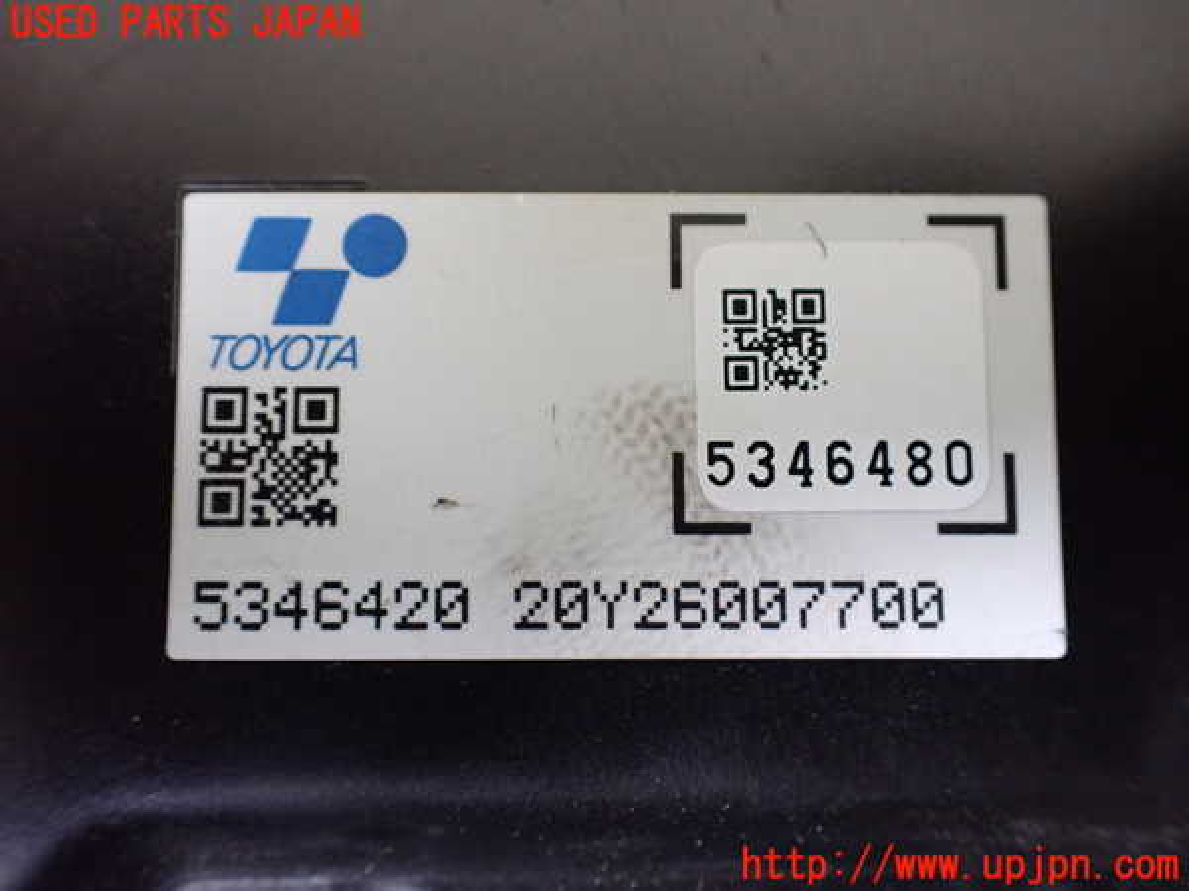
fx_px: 1030
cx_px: 594
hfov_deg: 60.0
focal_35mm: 30
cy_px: 446
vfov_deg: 46.8
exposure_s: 1/125
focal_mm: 5.4
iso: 800
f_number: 2.3
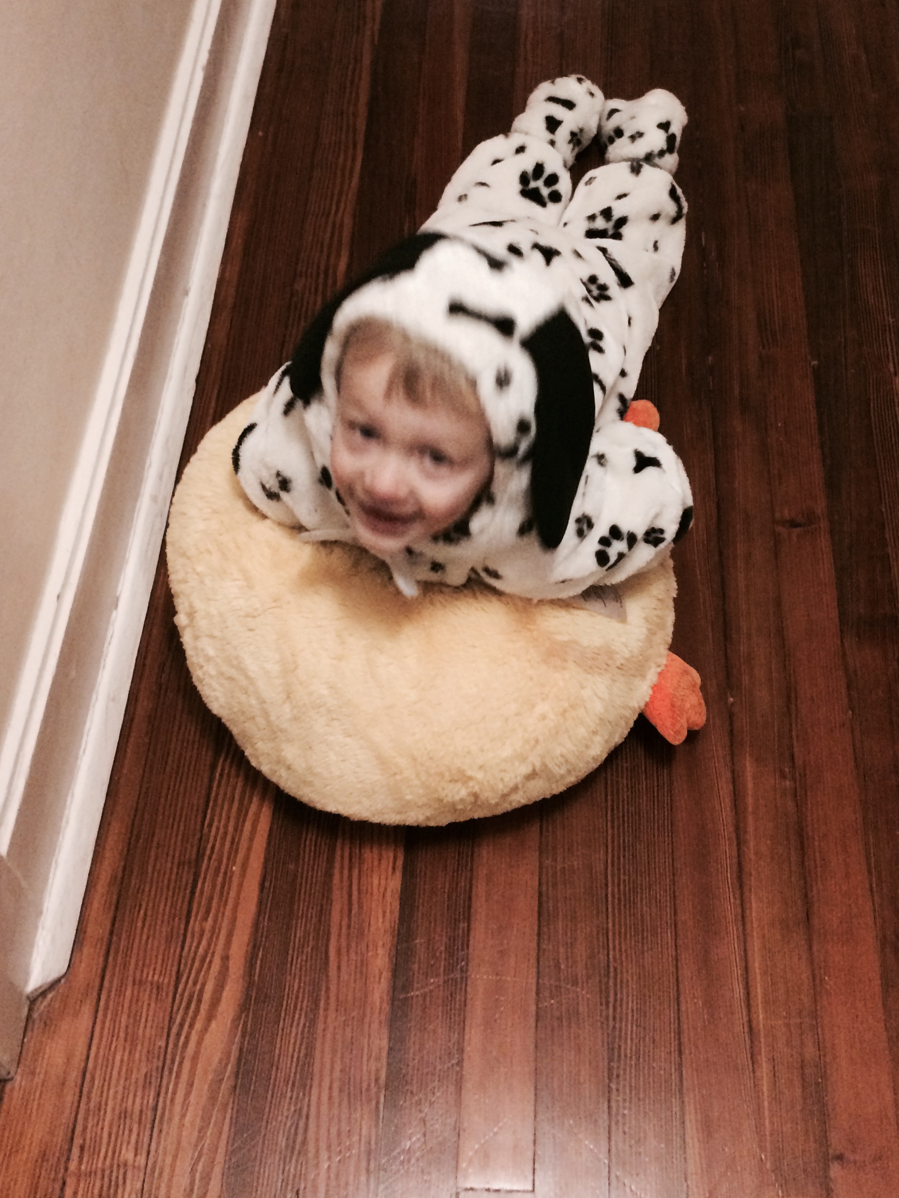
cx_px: 596
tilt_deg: -55.5
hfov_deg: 34.8
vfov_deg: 45.3
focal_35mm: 41
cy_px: 433
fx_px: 1420
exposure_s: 1/15
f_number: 2.2
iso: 320
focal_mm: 4.15
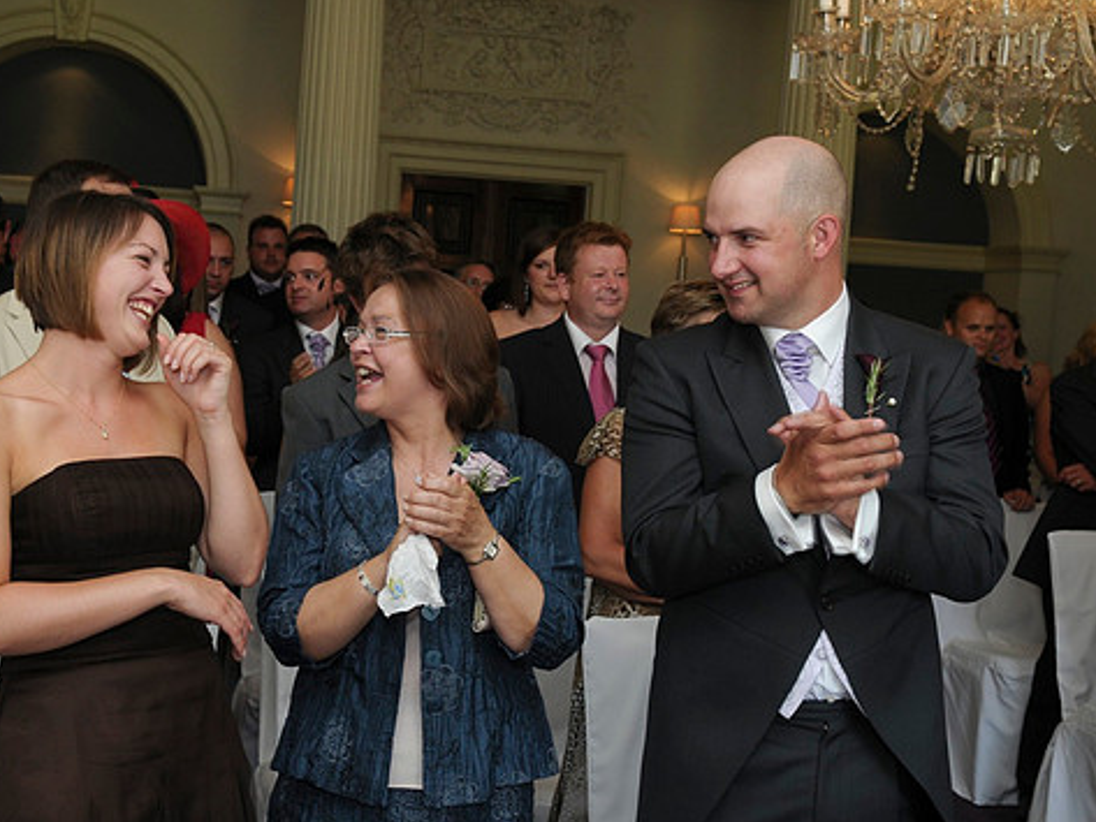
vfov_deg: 27.5
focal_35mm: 53
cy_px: 386
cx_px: 433
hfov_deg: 36.0
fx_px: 1678
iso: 400
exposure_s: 1/60
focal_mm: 30
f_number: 5.6
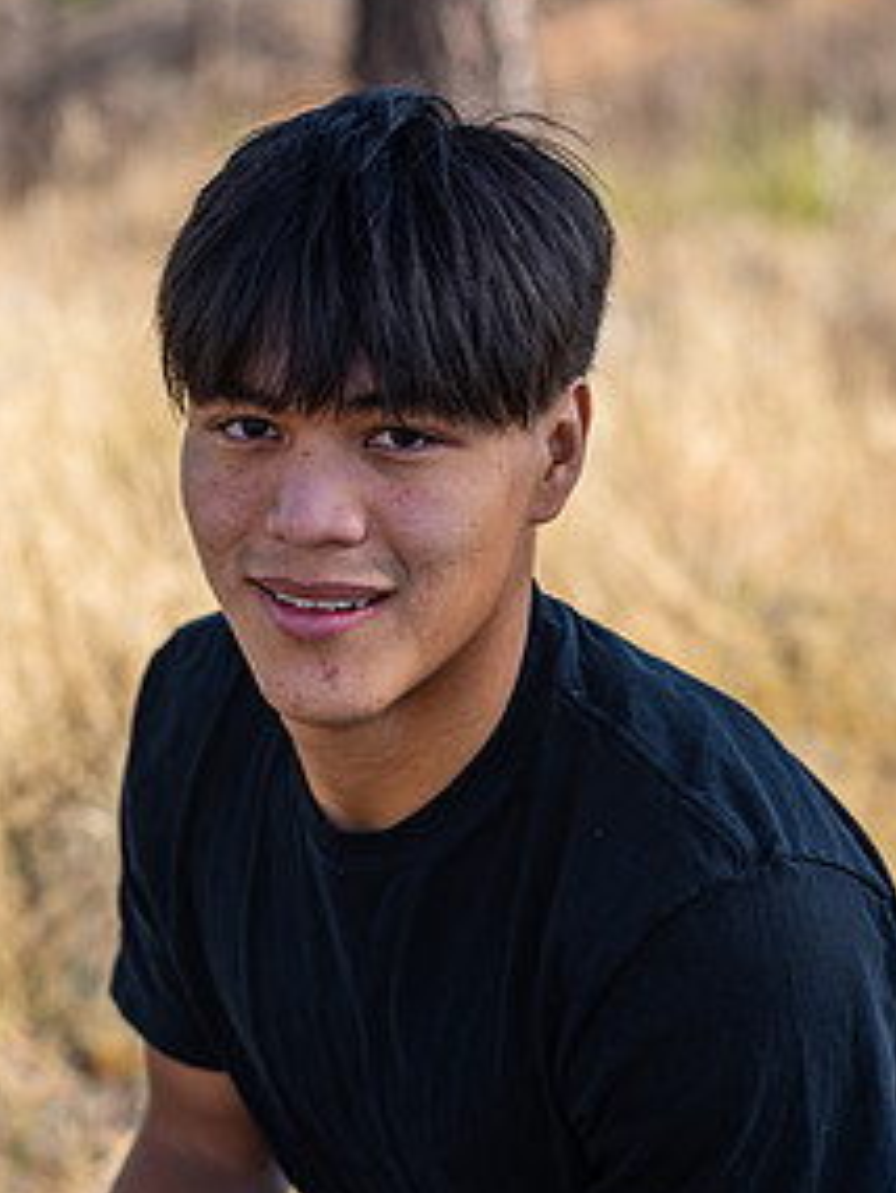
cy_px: 879
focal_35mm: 129
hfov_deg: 11.5
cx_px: 339
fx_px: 4449
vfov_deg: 15.2
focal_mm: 85
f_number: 4
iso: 31
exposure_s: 1/125
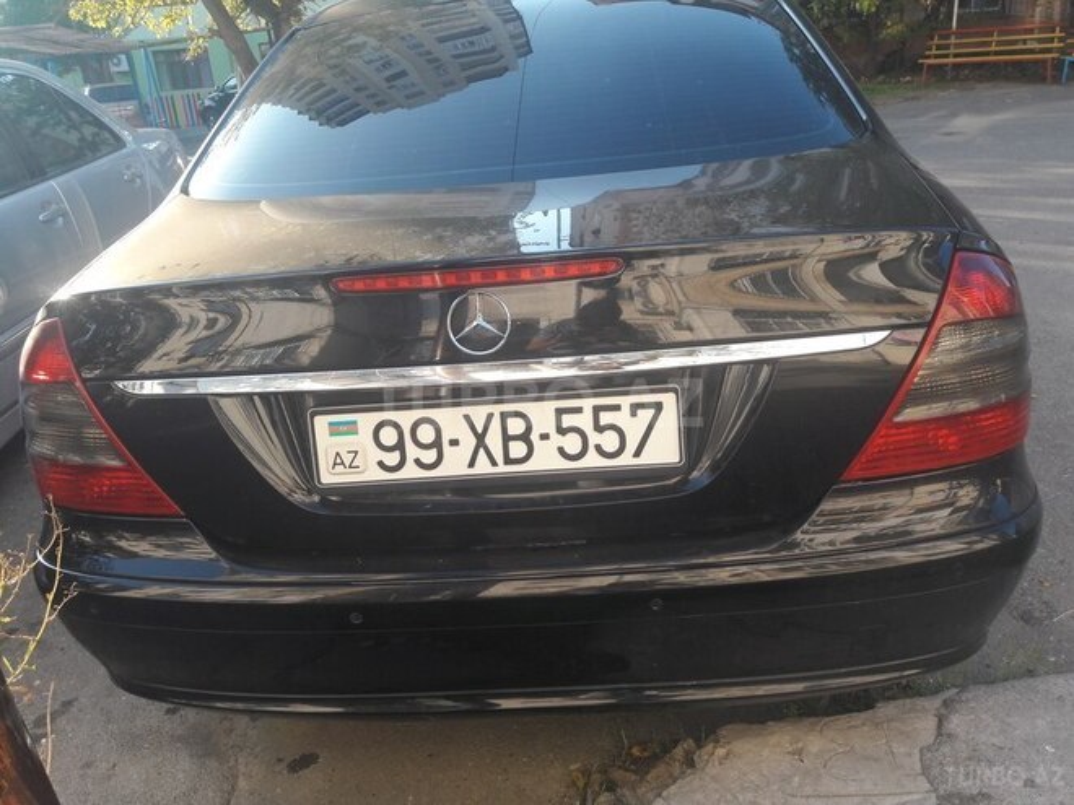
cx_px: 537
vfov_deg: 49.7
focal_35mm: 28
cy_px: 402
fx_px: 869
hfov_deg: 63.4
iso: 40
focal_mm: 3.7
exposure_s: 1/131
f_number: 1.9
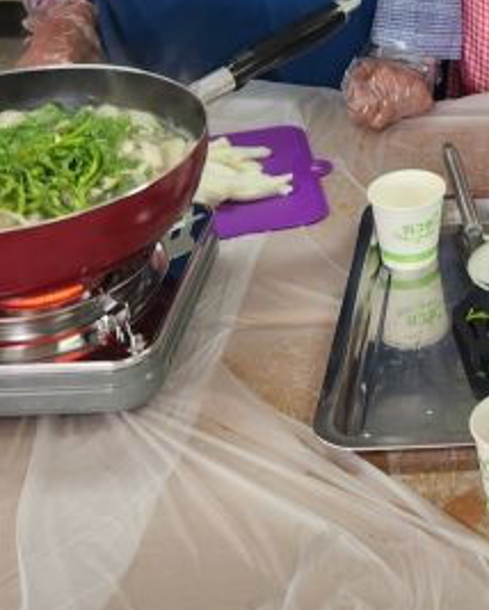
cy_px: -144
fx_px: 1518
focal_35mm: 84
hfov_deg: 17.1
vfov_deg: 21.0
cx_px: 649
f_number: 1.8
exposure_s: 1/60
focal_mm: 5.4
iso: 40
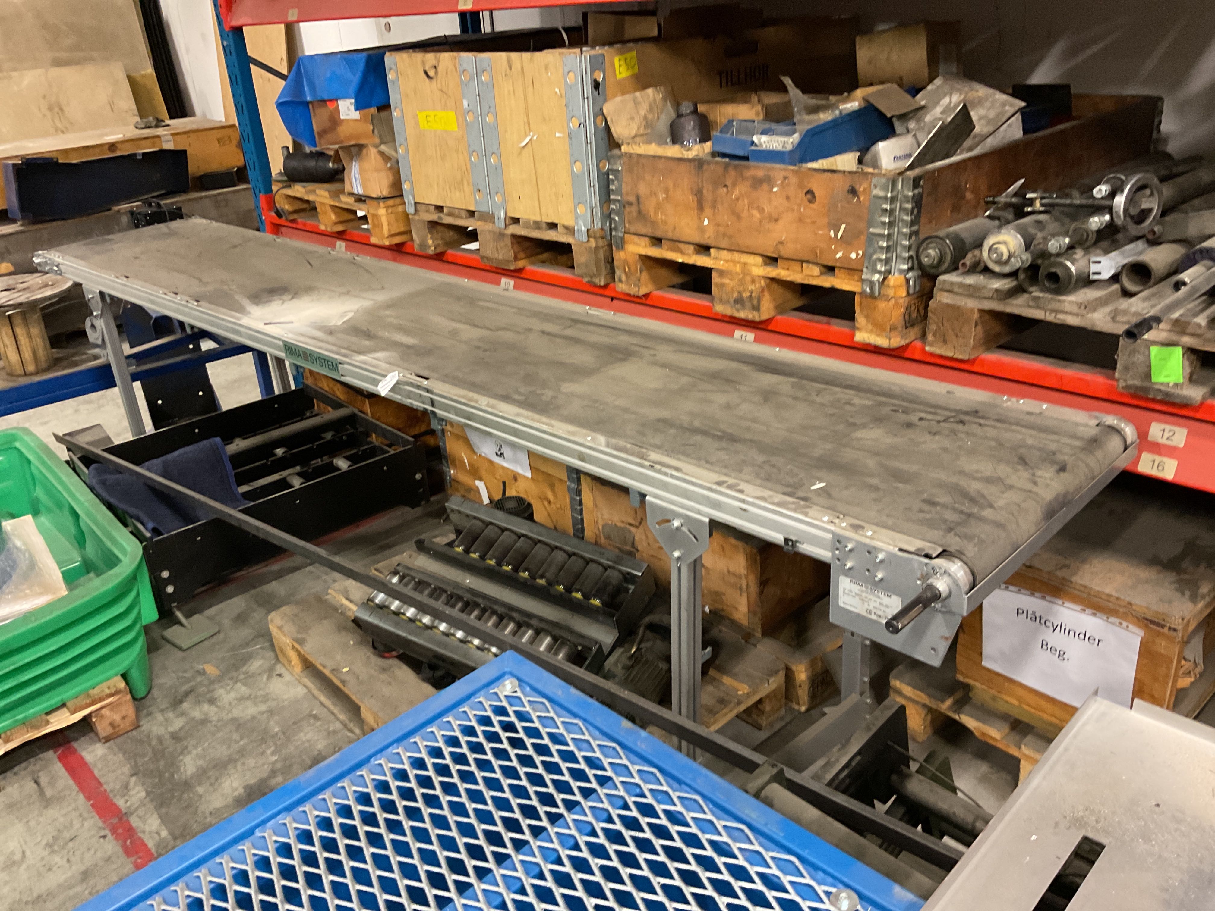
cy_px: 456
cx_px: 608
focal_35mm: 29
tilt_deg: -25.0
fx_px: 1018
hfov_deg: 61.7
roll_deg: +3.3
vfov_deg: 48.2
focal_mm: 3
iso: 320
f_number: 1.8
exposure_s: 1/33
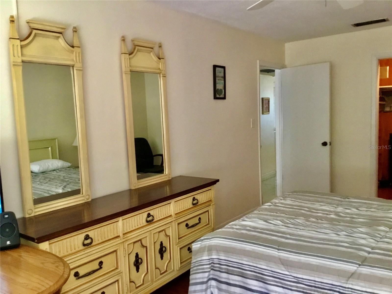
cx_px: 196
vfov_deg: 45.4
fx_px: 351
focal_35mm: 31
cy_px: 147
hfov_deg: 58.4
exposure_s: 1/30
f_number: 2.4
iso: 200
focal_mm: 3.3
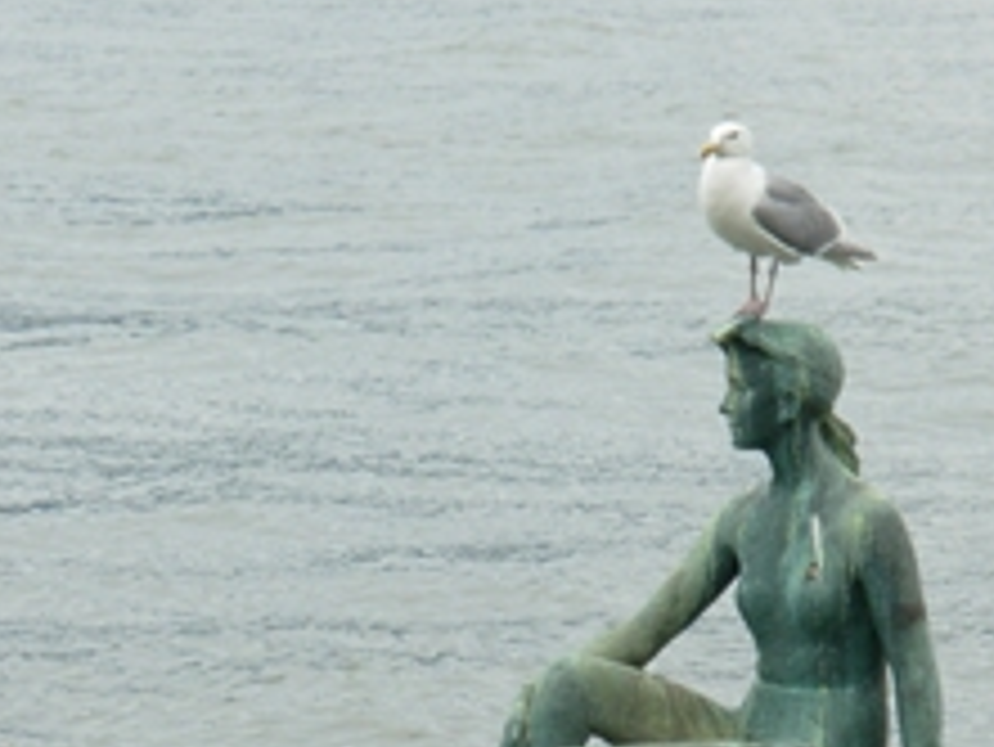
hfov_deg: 4.8
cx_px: 441
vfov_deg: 3.6
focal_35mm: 413
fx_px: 11866
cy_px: 657
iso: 50
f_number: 5
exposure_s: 1/256
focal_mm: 31.4
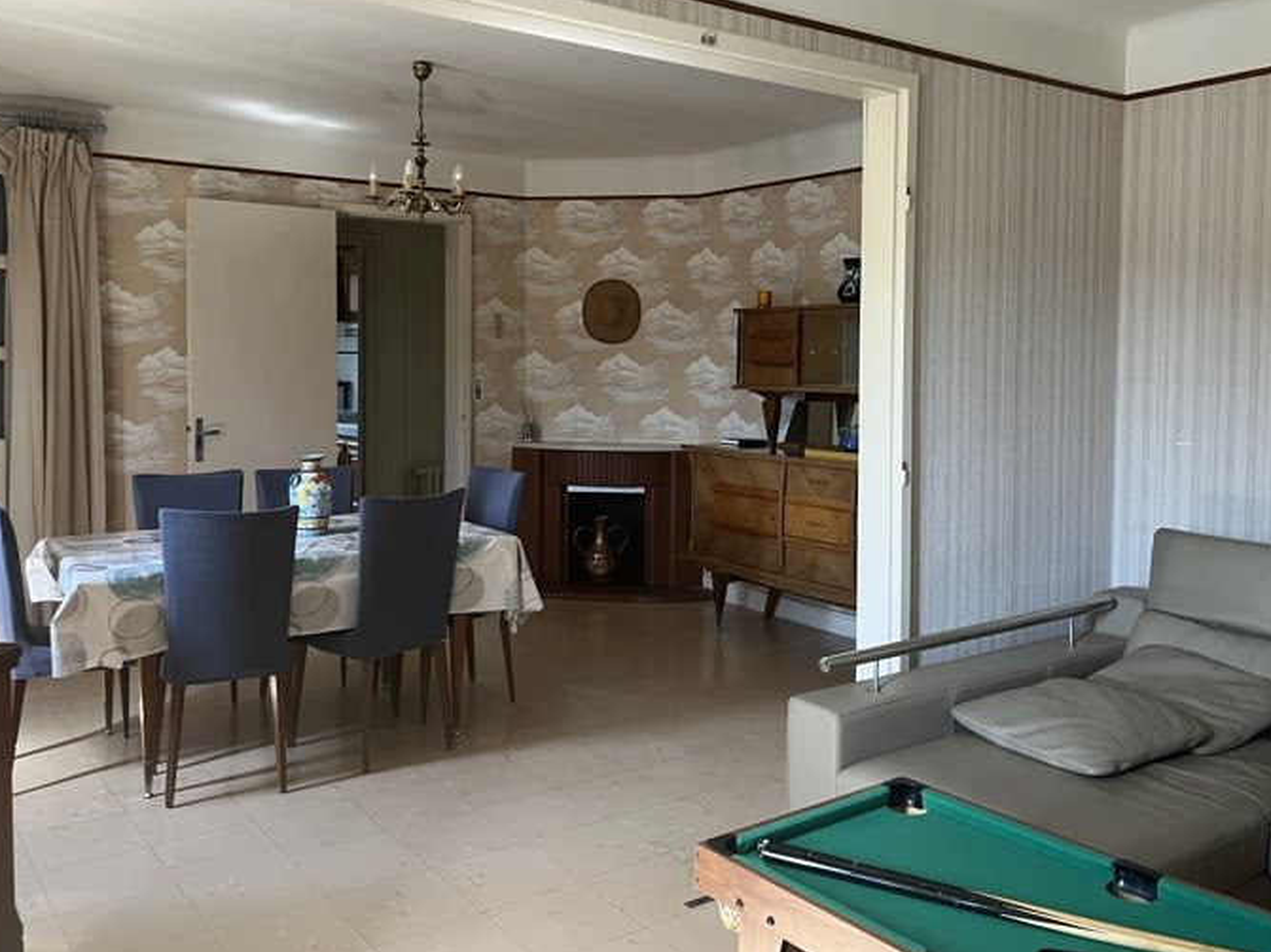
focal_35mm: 31
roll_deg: -0.6
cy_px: 392
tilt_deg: -2.3
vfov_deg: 45.2
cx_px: 608
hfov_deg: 58.3
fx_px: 1138
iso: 160
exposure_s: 1/60
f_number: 1.6
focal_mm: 5.1
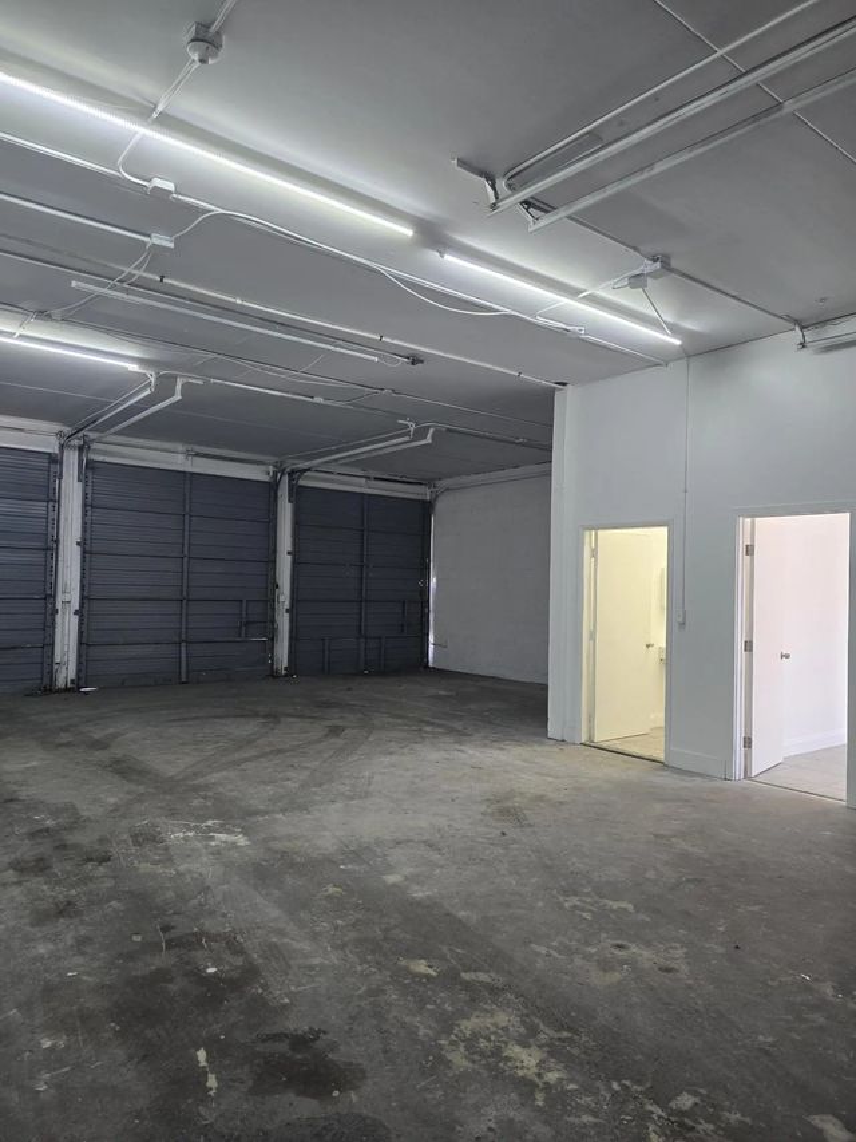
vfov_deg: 73.9
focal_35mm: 23
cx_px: 428
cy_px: 571
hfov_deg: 58.9
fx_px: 758
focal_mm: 6.3
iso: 100
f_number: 1.7
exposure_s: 1/120
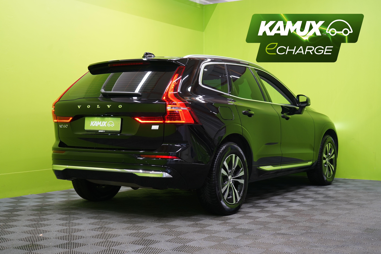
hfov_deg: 38.9
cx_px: 190
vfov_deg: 26.5
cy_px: 127
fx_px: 540
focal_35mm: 51
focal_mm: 51
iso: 400
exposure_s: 1/25
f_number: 5
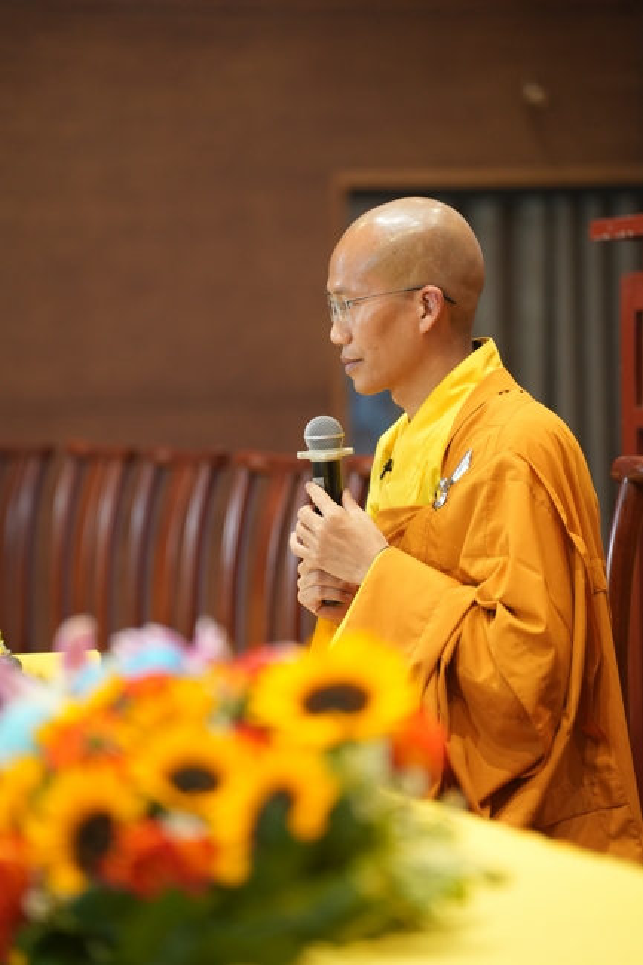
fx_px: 3833
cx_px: 322
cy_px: 482
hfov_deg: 9.6
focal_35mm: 143
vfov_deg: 14.4
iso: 2000
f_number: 2.8
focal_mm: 143
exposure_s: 1/160
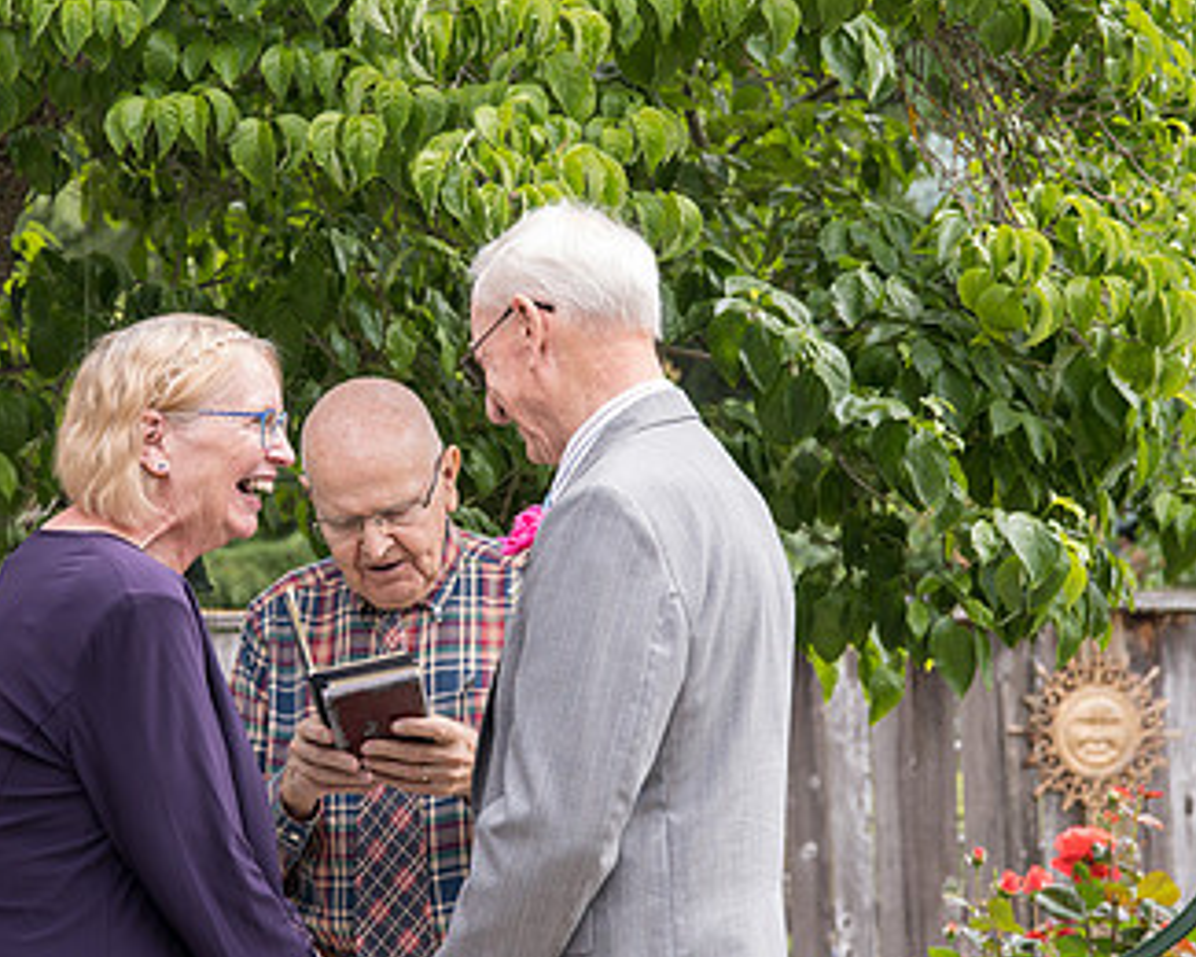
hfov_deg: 15.8
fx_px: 4283
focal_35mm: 121
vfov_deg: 12.7
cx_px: 351
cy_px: 519
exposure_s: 1/500
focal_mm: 62
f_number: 4.5
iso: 400
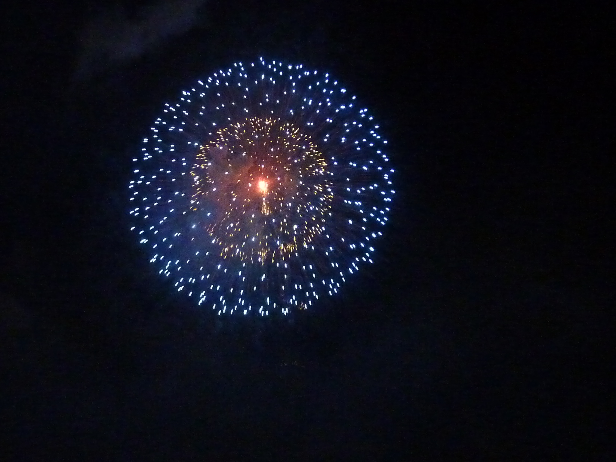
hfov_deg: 27.4
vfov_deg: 20.7
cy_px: 231
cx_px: 308
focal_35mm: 71
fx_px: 1263
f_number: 3.6
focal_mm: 6.5
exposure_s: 1/10
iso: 800
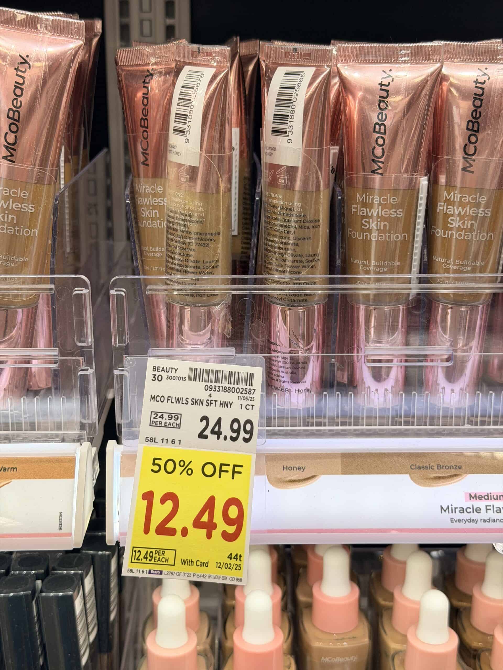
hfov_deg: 30.3
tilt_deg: -16.8
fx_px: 930
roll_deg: -0.6
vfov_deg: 39.7
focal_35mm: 48
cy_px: 335
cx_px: 252
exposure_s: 1/282
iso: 64
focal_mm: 6.76
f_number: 1.78
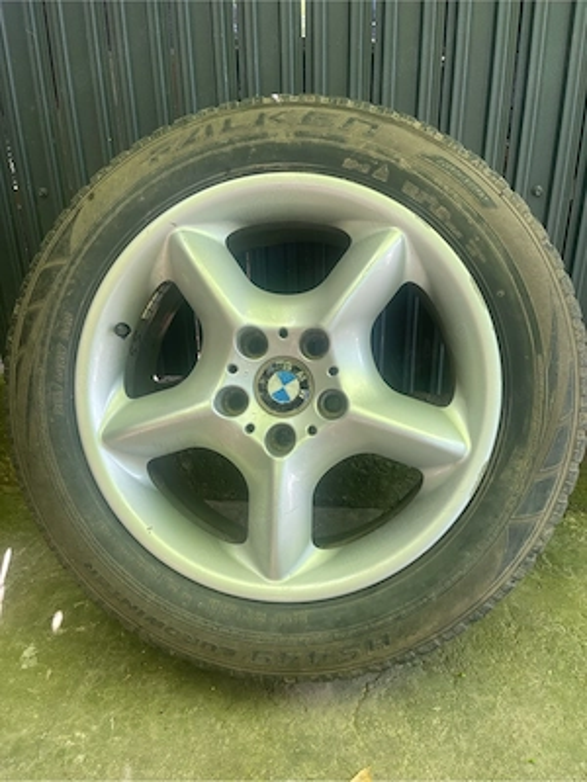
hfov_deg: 54.9
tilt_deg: -23.3
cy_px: 391
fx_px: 565
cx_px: 294
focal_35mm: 25
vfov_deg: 69.4
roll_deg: +0.9
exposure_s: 1/121
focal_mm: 5.1
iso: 50
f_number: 1.6
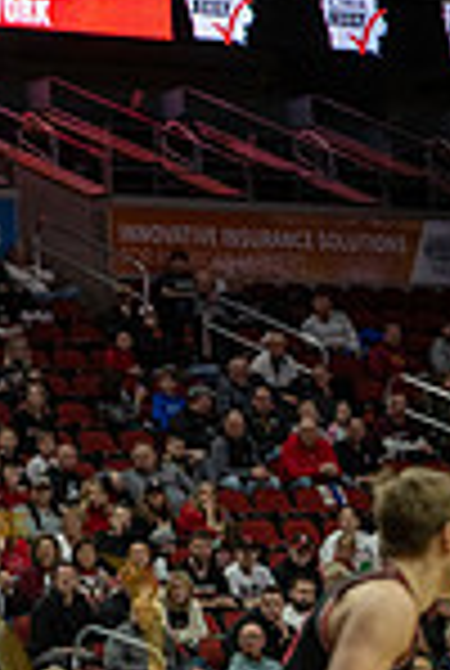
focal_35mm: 241
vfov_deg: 8.4
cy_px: 800
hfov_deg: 5.7
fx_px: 4498
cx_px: -180
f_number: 2.8
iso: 2000
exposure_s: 1/1250
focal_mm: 80
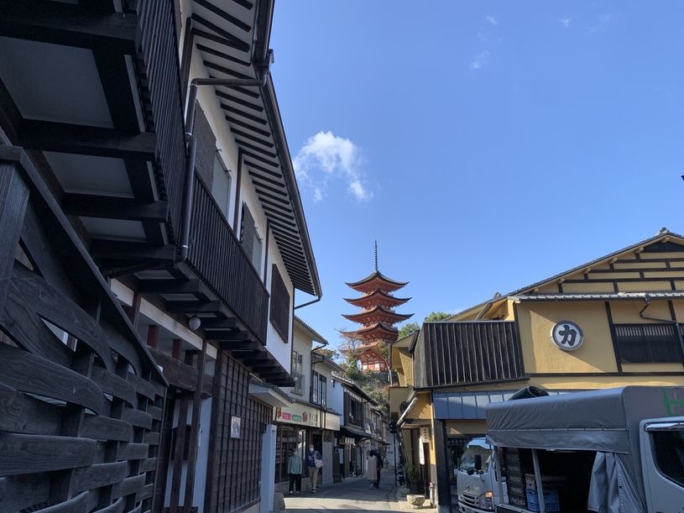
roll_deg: +0.4
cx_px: 342
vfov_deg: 53.1
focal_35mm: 26
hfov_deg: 67.3
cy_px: 256
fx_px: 514
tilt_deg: +19.6
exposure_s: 1/1124
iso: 25
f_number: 1.8
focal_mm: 4.25
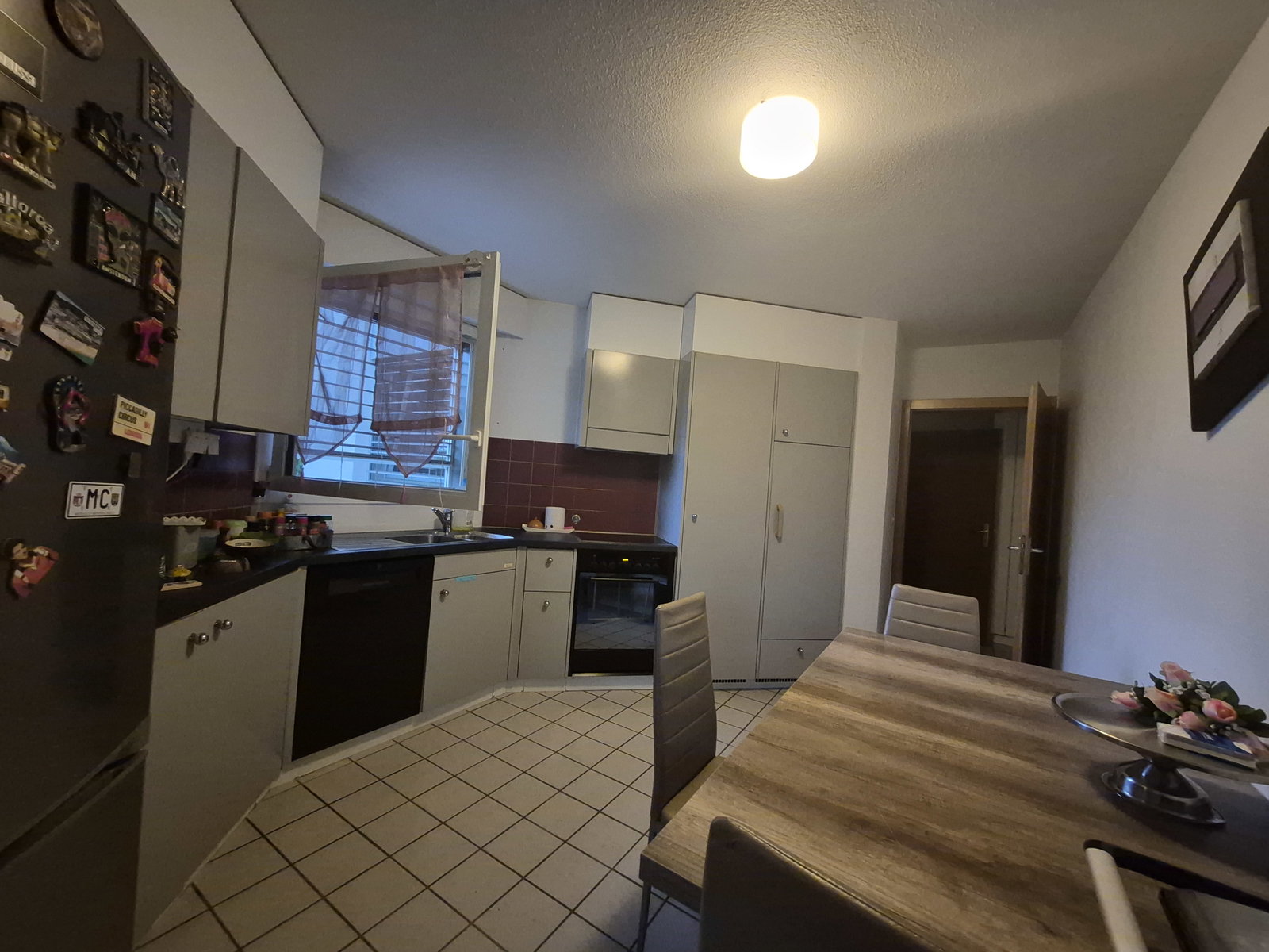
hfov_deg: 106.2
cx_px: 634
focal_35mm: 13
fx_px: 477
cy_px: 476
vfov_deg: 89.9
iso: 1250
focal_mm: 1.74
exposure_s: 1/33
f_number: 2.2
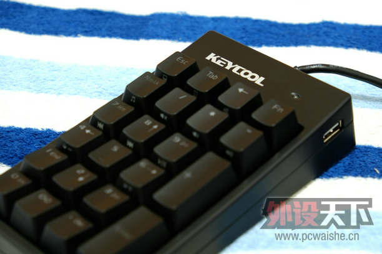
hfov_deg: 24.5
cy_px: 127
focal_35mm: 83
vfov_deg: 16.5
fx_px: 881
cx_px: 191
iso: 100
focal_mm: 55
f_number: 5.6
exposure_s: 2.1
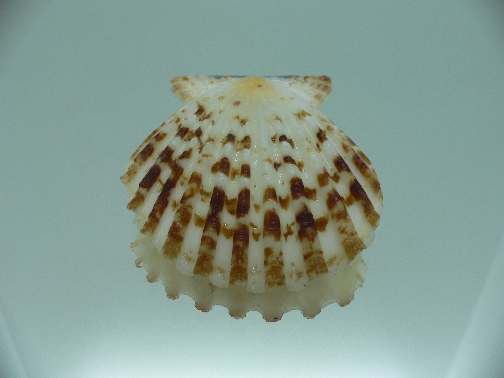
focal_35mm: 35
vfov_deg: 40.7
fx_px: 510
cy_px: 189
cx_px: 252
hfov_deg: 52.6
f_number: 2.8
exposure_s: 1/60
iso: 80
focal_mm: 4.6
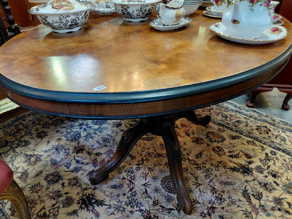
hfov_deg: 69.4
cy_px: 110
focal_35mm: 25
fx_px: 211
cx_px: 146
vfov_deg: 54.9
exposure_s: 1/50.1
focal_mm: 4.69
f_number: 1.8
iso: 400
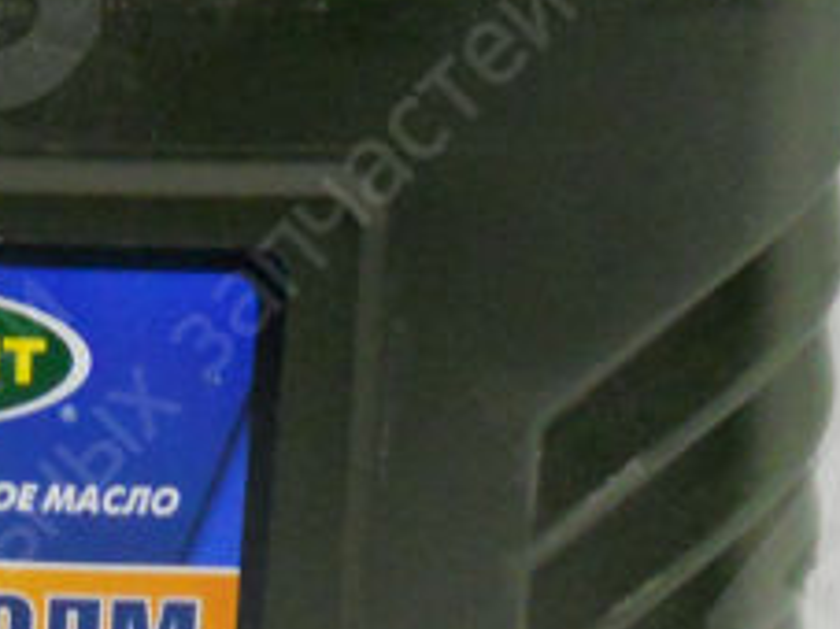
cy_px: 152
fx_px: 3420
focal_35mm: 141
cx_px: -100
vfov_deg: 10.5
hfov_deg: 13.7
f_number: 3.5
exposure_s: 1/30
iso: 400
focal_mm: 5.8
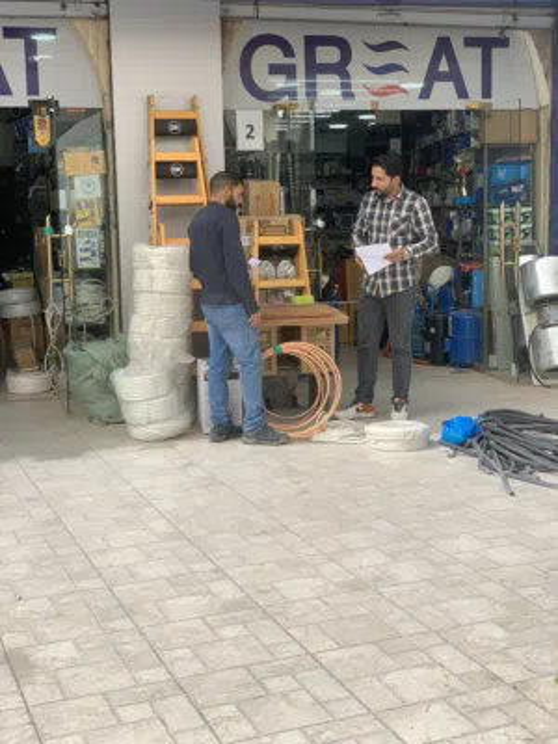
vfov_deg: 36.8
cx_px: 279
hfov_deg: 28.0
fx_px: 1118
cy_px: 372
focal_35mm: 52
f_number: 2.4
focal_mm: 6
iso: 16
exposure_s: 1/639
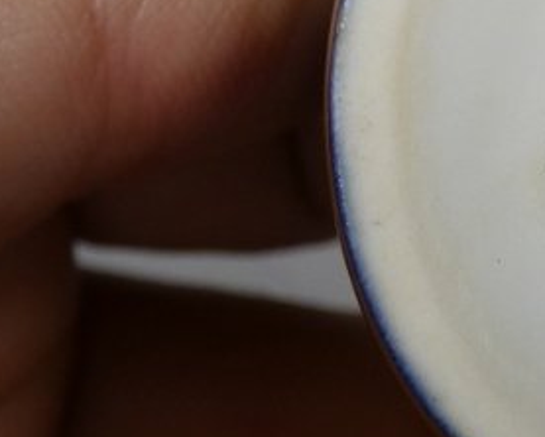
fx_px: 2502
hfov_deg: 11.6
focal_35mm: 155
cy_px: 112
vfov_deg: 10.0
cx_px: 962
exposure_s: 1/80
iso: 125
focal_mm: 7.8
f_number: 3.7
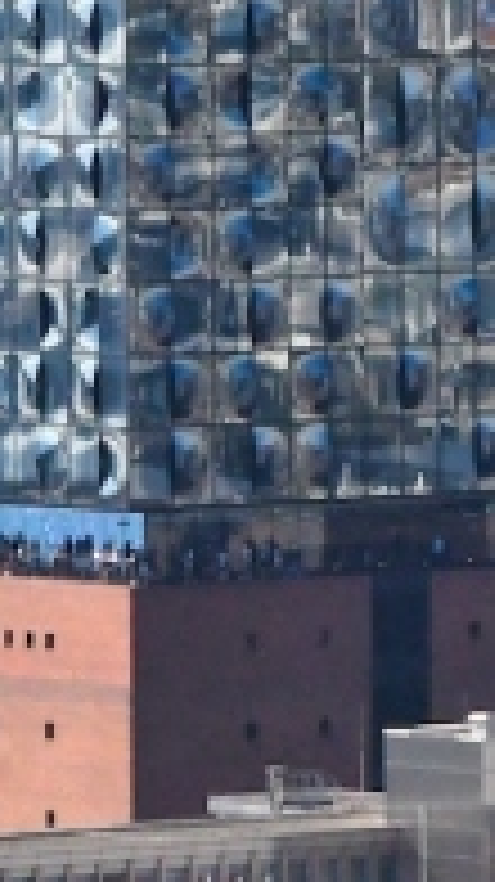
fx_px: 13791
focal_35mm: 590
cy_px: -4
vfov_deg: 3.7
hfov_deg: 2.1
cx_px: 342
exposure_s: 1/4000
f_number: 16
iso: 4000
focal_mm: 92
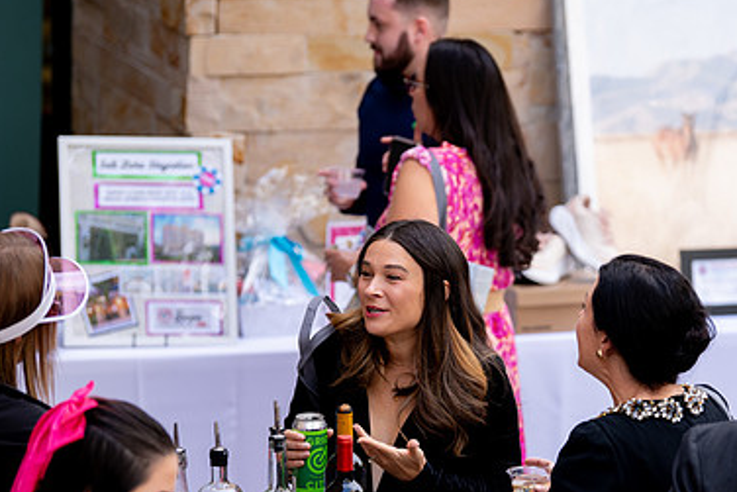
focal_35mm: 225
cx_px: 512
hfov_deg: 9.1
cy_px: 368
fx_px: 4608
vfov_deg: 6.1
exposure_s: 1/160
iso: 200
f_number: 2.8
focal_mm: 135
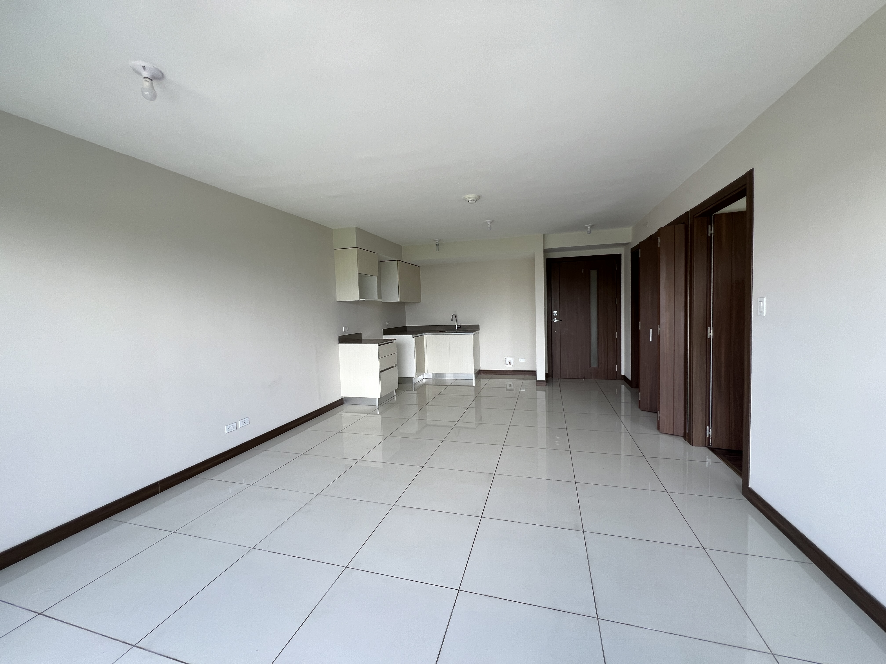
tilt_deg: -3.3
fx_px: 333
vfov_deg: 89.9
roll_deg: +2.6
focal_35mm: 13
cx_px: 443
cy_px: 332
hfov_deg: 106.2
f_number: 1.8
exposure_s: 1/99
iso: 50
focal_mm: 1.57
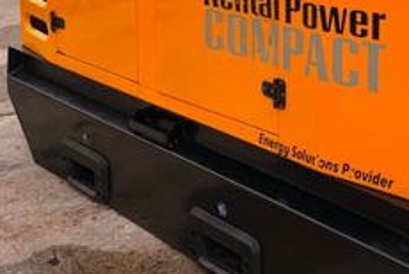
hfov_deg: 29.8
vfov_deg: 19.9
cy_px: -43
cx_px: 357
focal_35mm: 65
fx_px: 739
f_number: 1.78
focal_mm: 6.76
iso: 100
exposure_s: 1/2801
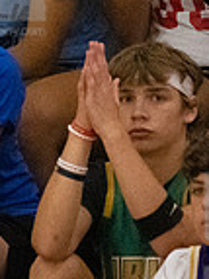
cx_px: -14
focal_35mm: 1172
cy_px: -31
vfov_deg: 1.7
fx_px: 9449
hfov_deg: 1.3
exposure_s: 1/500
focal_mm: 200
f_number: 4.5
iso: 8000
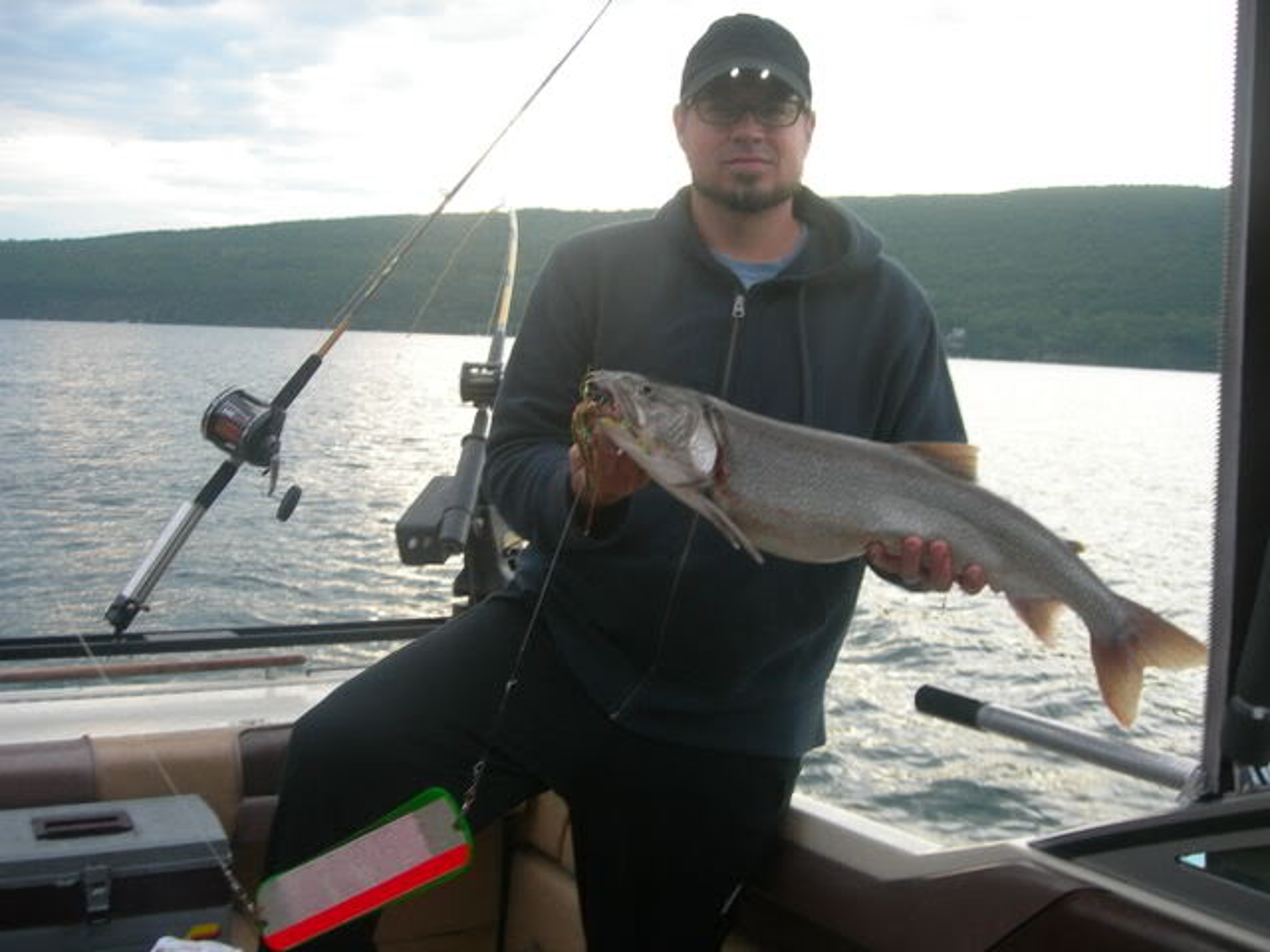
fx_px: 1394
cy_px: 476
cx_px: 635
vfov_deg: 37.7
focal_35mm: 38
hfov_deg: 49.0
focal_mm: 7.8
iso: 50
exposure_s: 1/74.6
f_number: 2.8
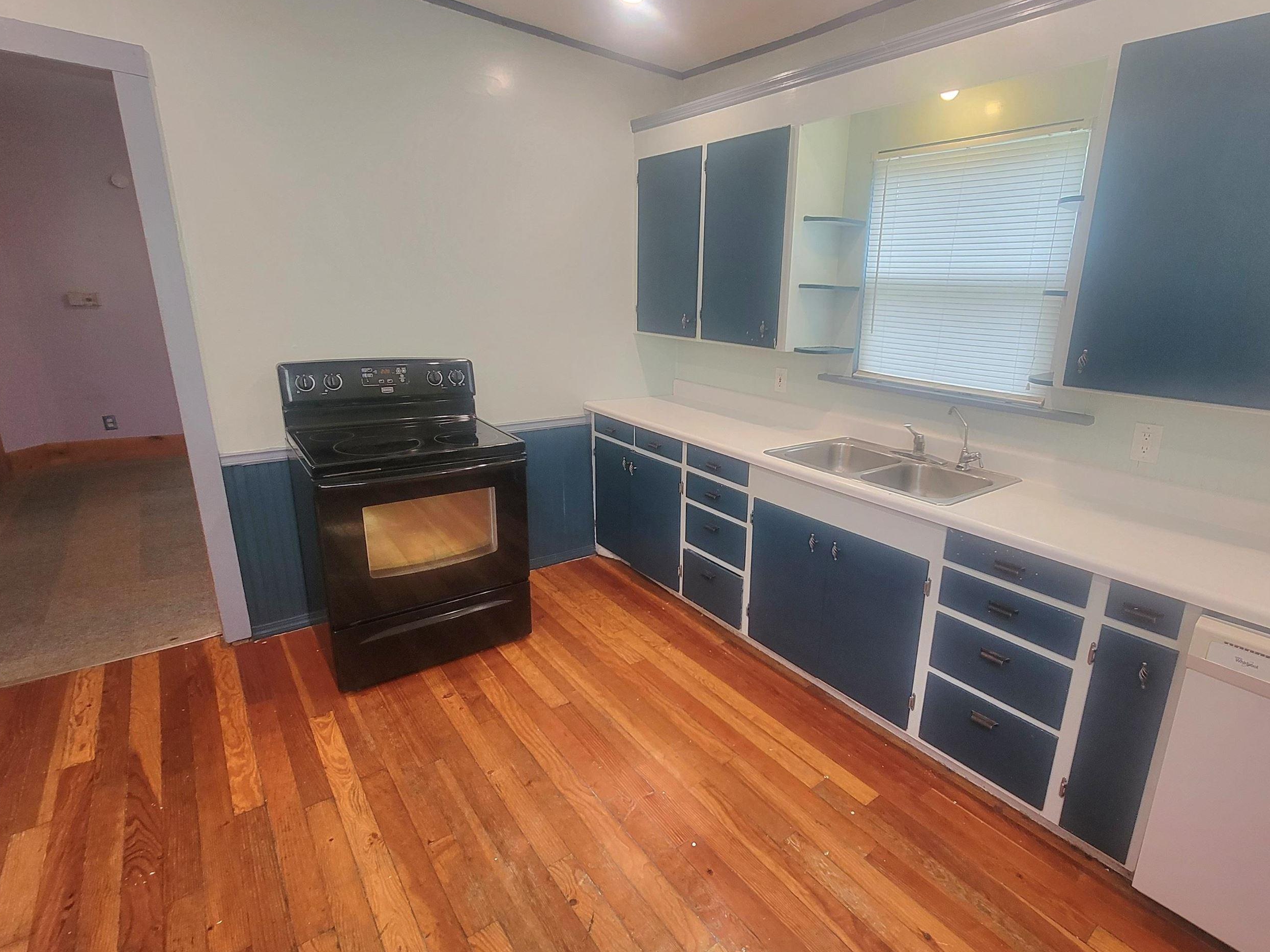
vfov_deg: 78.1
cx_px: 726
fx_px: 587
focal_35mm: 16
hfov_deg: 93.9
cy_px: 473
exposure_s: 1/60.2
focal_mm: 2.2
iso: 160
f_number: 2.2
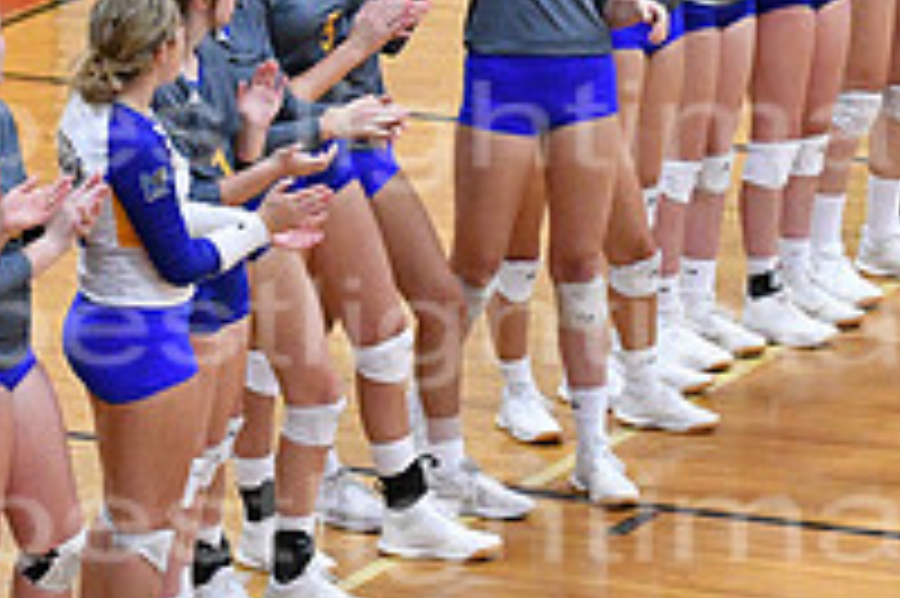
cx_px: 554
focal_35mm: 305
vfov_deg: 4.5
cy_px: 38
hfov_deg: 6.8
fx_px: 7619
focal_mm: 70
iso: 8000
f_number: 3.2
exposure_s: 1/1000
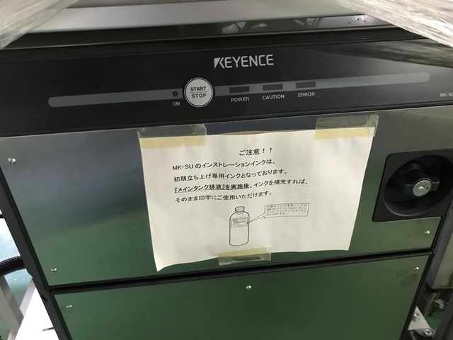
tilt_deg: -32.2
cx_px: 226
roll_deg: +2.6
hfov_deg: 63.4
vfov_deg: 49.7
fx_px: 366
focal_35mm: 28
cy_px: 170
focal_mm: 3.99
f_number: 1.8
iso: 100
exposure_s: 1/13
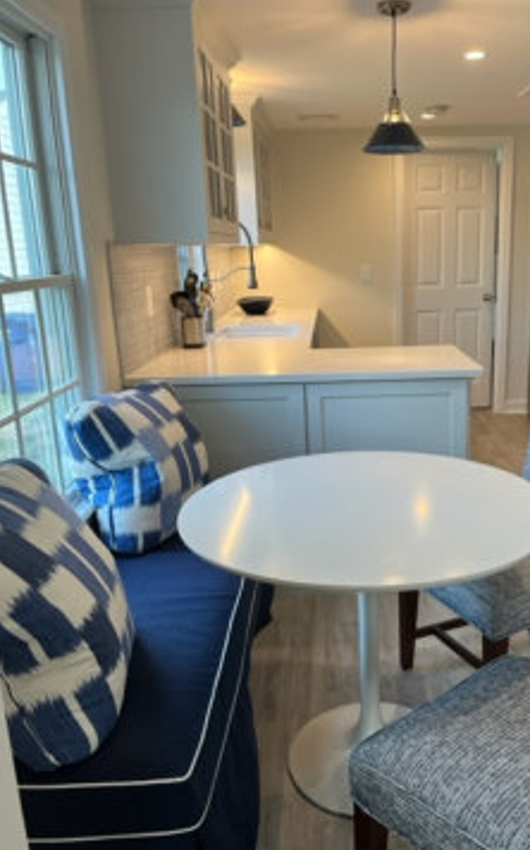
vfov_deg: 61.2
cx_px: 356
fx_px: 718
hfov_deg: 40.0
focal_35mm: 31
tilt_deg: -16.0
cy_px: 442
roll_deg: +2.2
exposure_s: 1/120
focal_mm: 5.1
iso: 100
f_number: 1.6
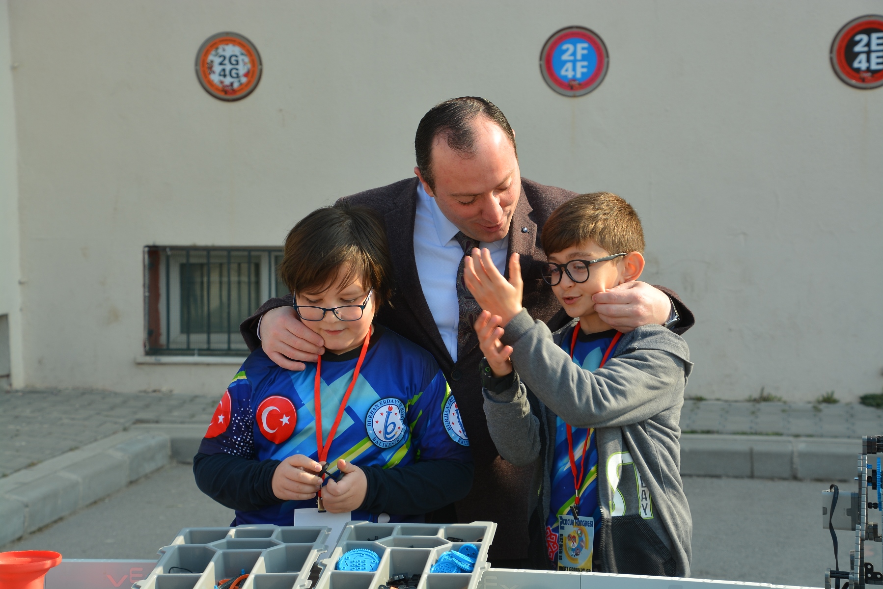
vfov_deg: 14.7
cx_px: 442
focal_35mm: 93
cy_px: 294
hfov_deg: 21.9
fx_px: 2282
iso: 100
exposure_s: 1/160
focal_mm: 62
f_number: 7.1
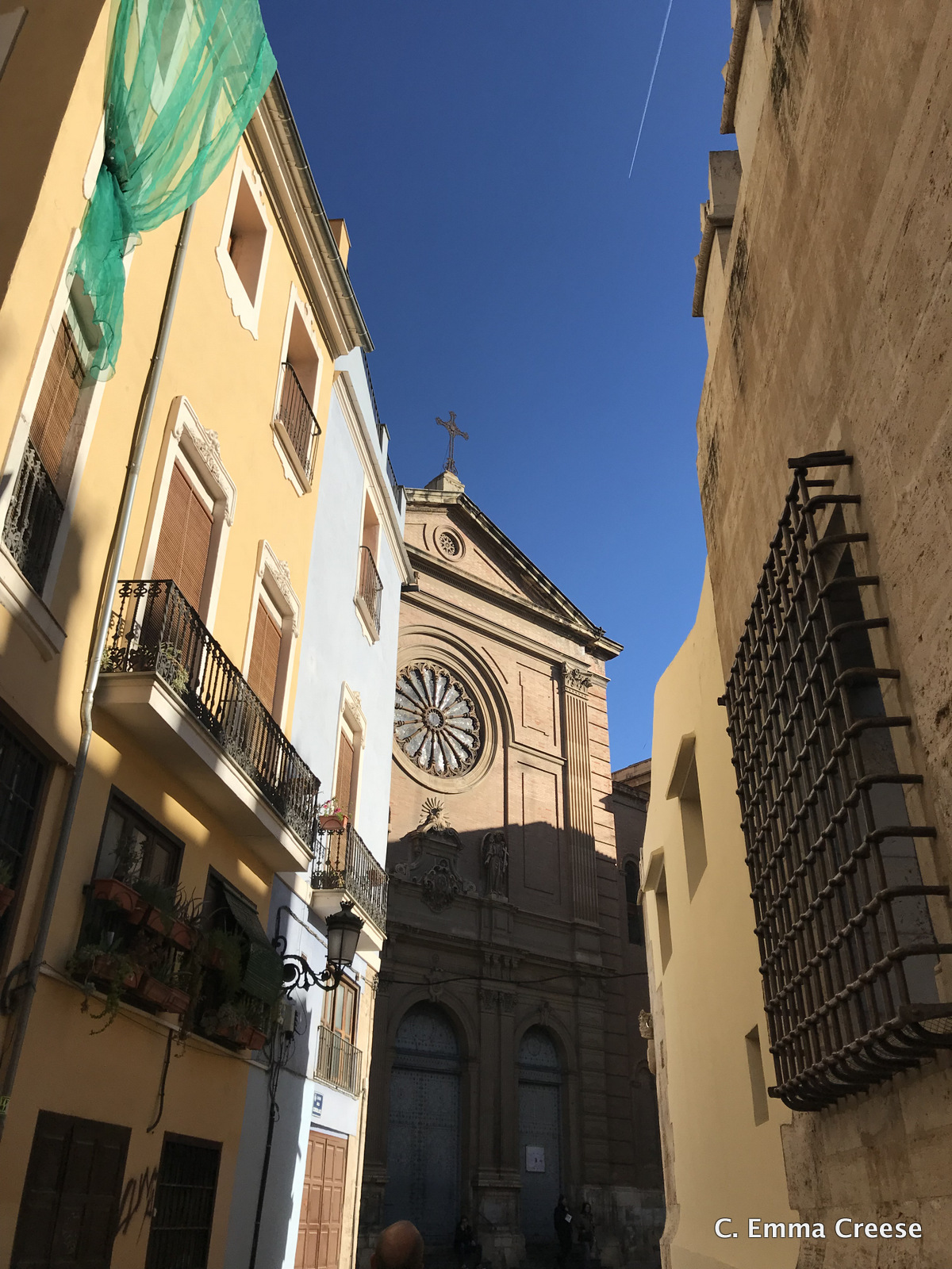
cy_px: 634
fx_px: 1027
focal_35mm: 28
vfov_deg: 63.4
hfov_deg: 49.7
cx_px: 476
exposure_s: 1/3096
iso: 20
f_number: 1.8
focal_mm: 3.99
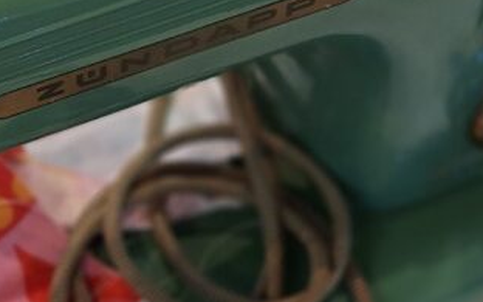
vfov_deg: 12.9
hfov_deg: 20.8
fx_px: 1316
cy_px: 5
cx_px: 215
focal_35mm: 100
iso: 100
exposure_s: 1/50
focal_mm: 5.54
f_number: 1.8
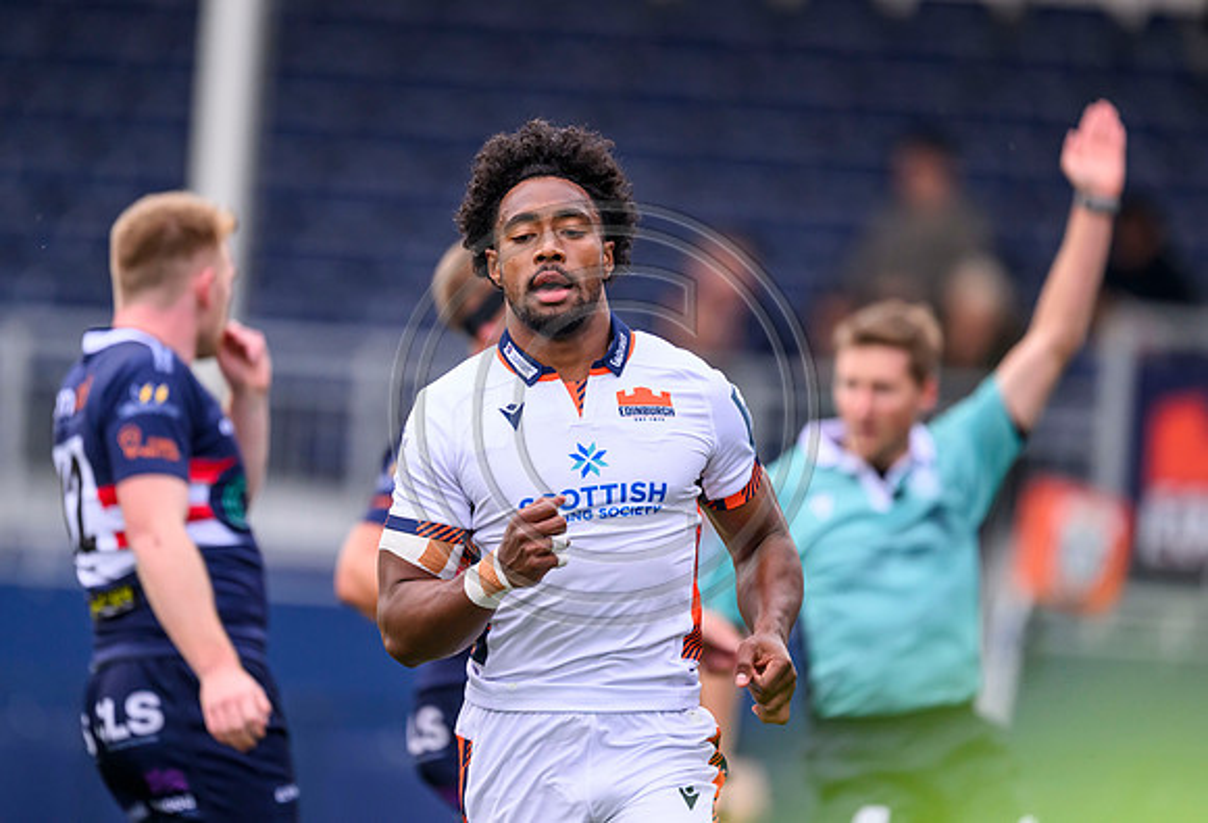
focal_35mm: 599
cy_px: 389
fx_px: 20234
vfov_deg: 2.3
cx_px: 558
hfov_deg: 3.4
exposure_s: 1/2000
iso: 2000
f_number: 4
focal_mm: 560
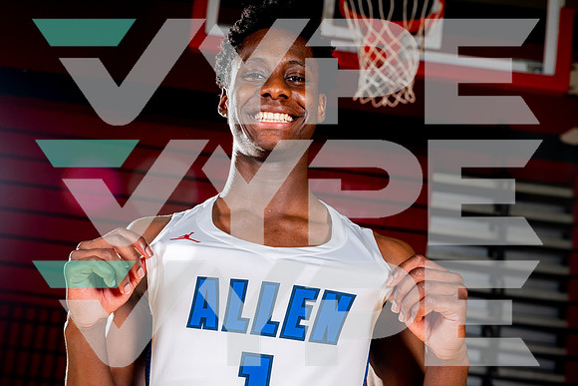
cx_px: 289
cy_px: 193
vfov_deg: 25.1
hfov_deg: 36.9
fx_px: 867
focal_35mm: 54
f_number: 5.6
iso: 100
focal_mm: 54
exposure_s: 1/125
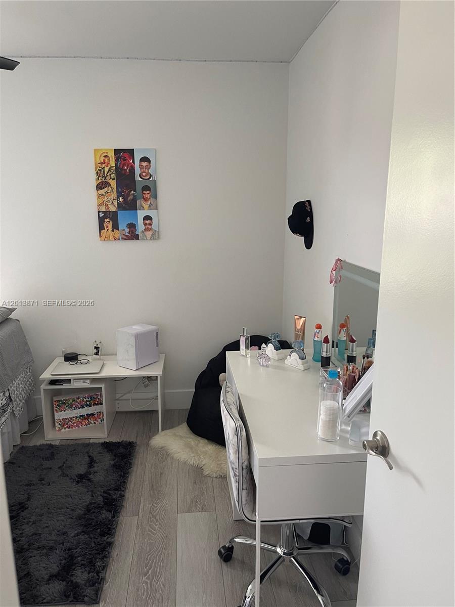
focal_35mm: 26
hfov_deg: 53.1
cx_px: 228
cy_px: 304
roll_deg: -0.1
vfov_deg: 67.3
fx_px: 456
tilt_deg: -12.1
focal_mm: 5.1
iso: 125
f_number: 1.6
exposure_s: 1/65
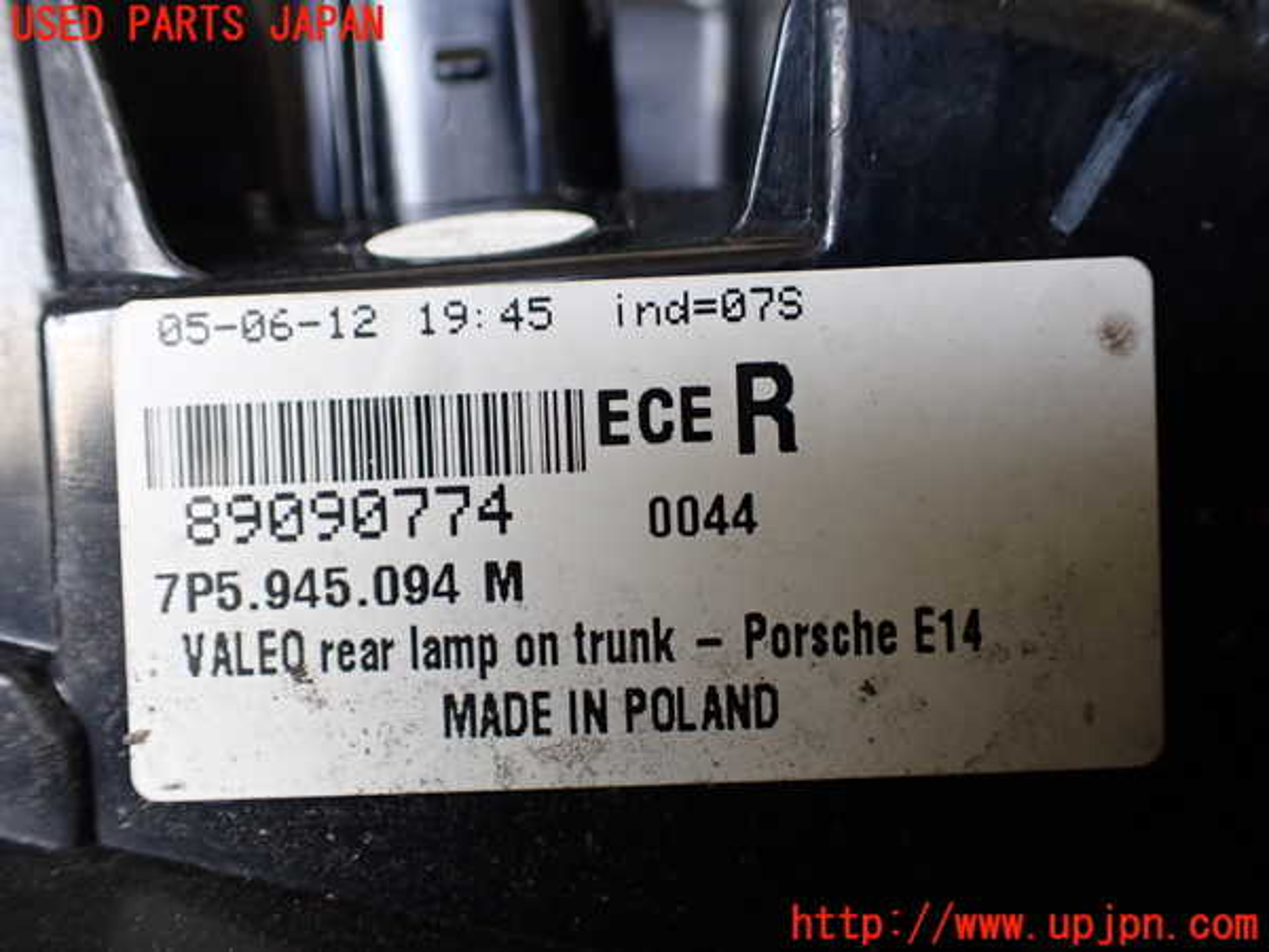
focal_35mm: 30
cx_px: 634
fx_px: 1100
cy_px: 476
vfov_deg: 46.8
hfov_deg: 60.0
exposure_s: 1/125
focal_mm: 5.4
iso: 250
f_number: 2.3
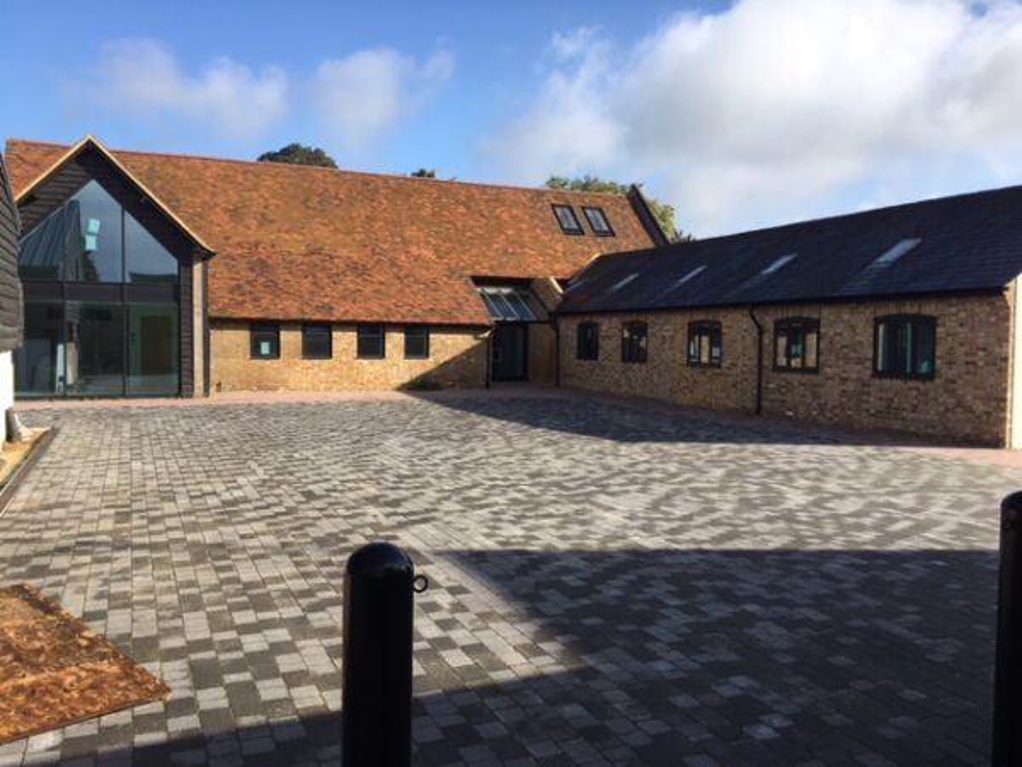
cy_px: 384
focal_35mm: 29
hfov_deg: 61.7
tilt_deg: -1.8
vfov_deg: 48.2
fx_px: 856
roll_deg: -1.3
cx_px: 511
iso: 25
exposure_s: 1/1115
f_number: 2.2
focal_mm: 4.15
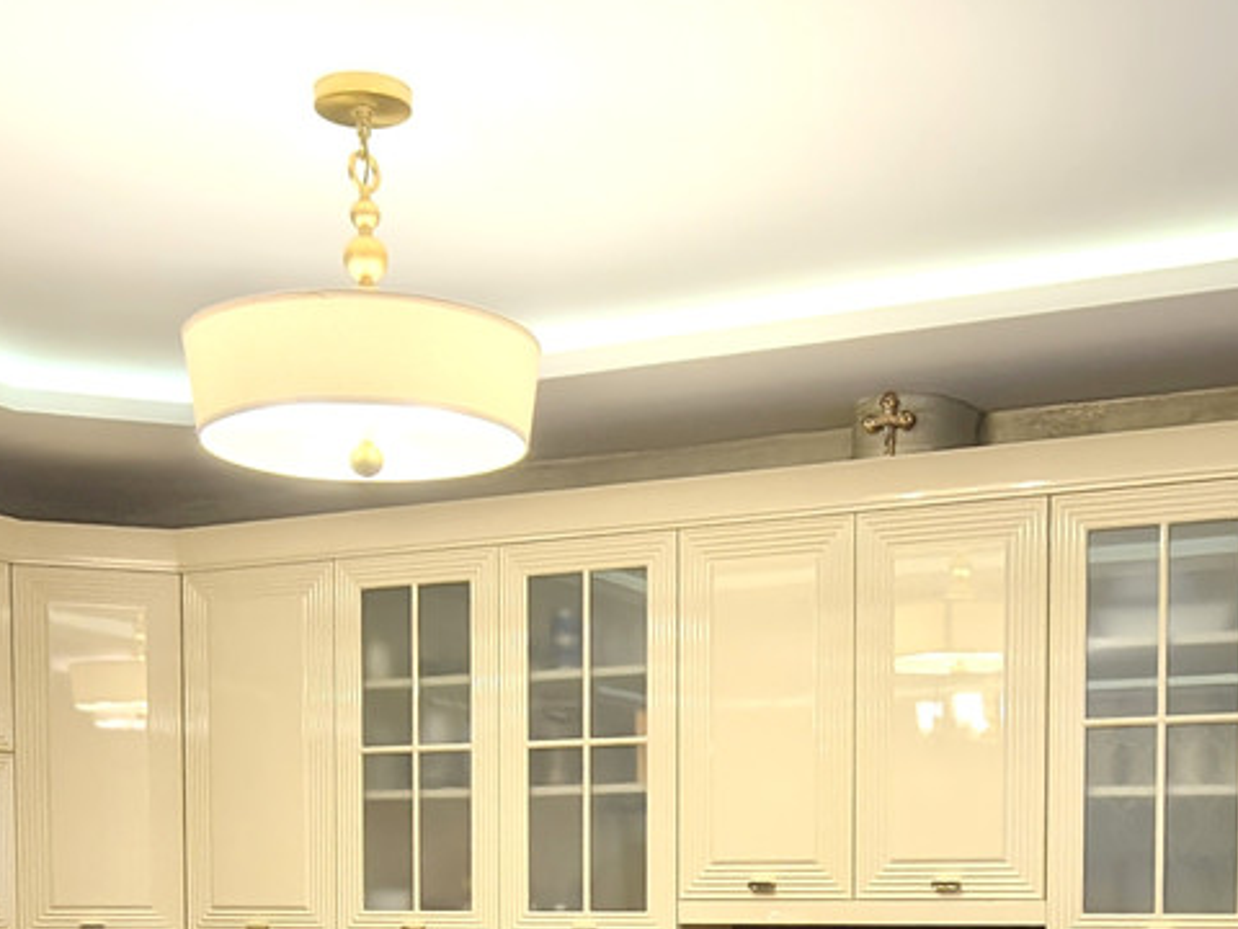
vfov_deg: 25.8
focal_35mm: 52
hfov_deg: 36.8
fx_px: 1860
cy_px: 1037
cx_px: 668
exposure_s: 1/33.3
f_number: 2.2
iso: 100
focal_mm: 1.95
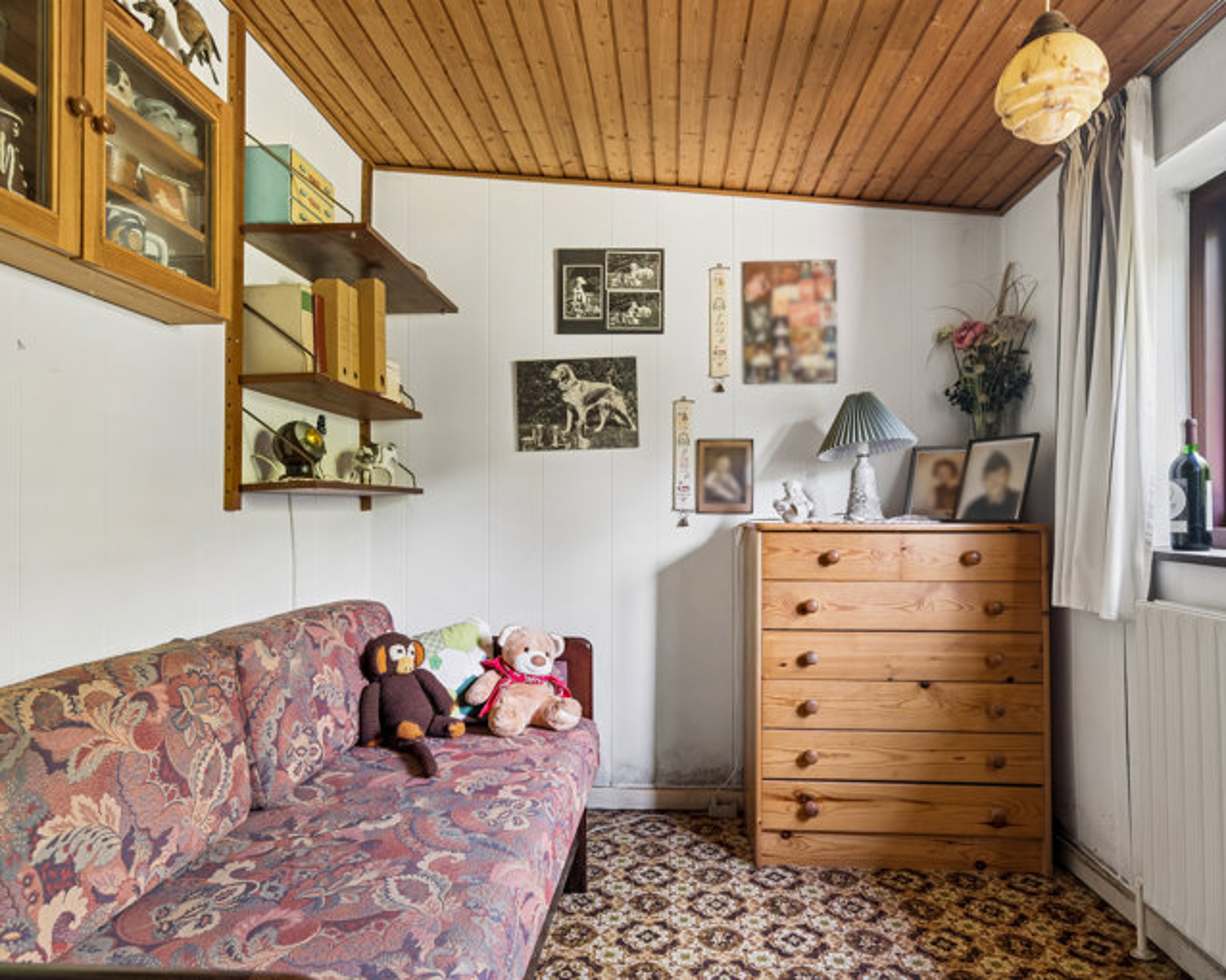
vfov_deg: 68.1
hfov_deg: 80.4
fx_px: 725
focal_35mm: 20
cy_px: 493
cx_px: 638
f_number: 5
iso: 400
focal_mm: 17
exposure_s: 1/25
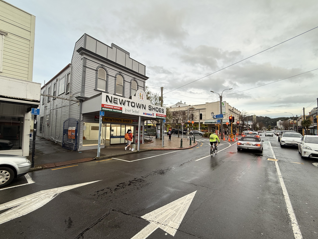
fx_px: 138
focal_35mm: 15
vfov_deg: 81.7
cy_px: 123
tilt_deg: +4.9
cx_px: 149
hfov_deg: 98.0
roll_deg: -0.5
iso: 64
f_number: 2.2
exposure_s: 1/162
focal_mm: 2.22
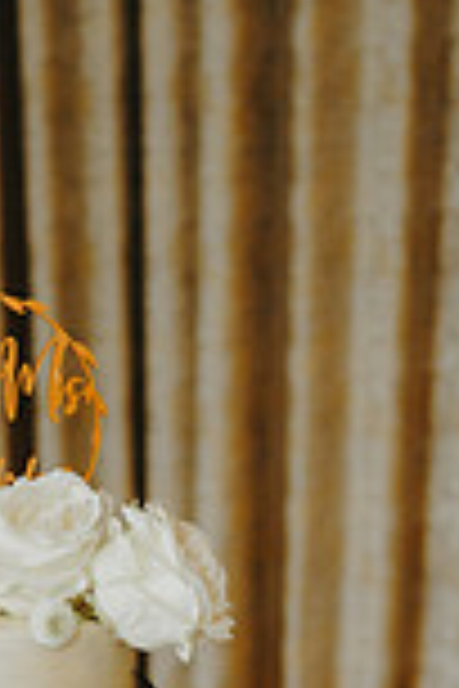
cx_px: 63
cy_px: 967
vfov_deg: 18.1
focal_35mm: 103
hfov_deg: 13.2
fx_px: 1970
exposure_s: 1/200
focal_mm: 35
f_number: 2.8
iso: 500
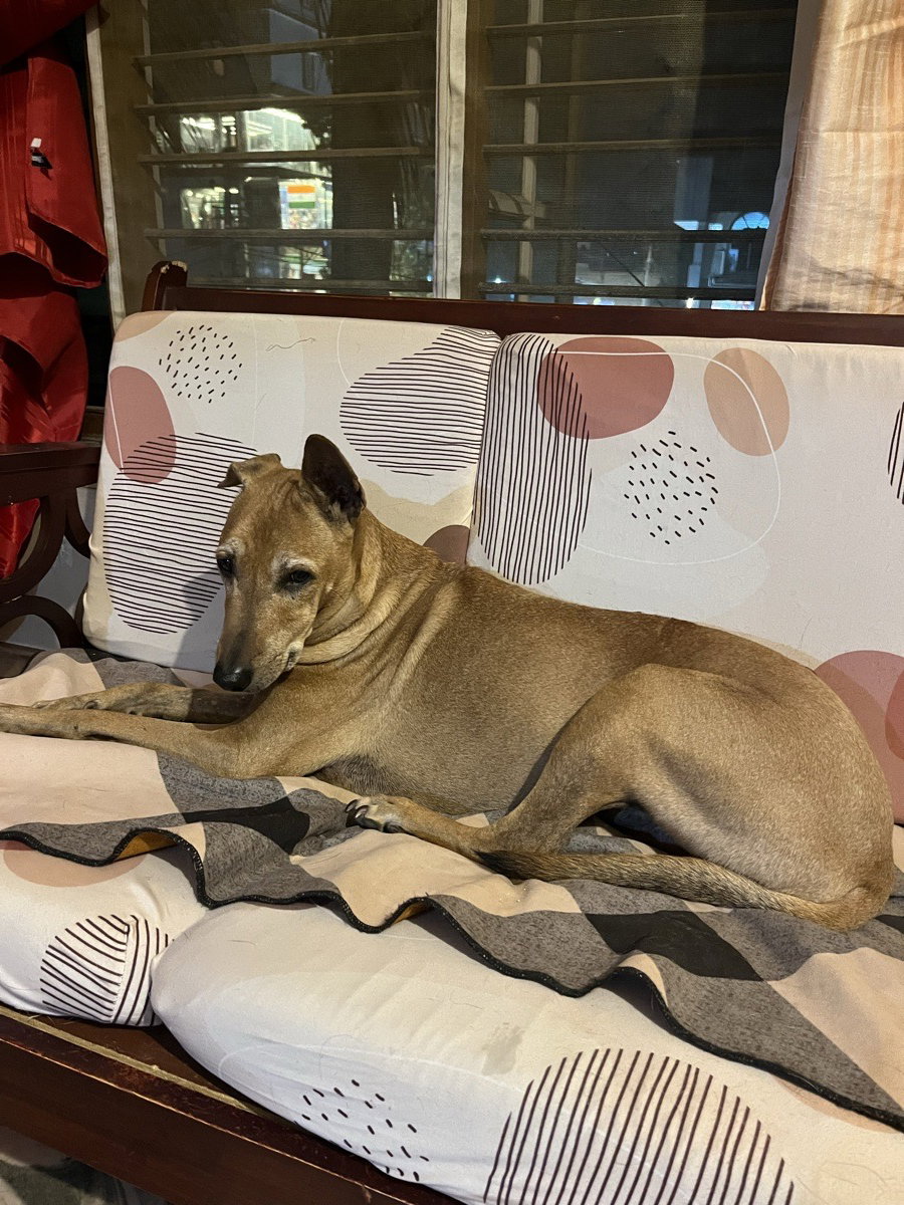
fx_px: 905
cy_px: 602
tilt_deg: -19.8
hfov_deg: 53.1
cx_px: 452
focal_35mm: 26
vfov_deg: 67.3
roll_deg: -0.8
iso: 500
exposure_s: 1/33
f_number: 1.6
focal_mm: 5.1
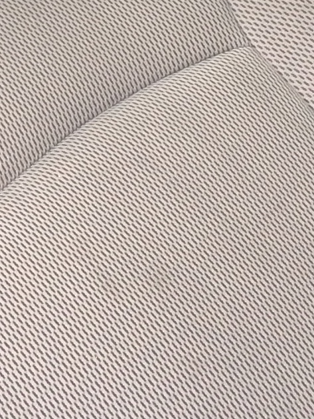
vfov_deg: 11.7
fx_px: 1815
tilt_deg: -30.7
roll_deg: -0.8
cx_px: -101
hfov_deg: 9.7
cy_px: -446
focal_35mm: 150
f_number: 2.2
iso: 40
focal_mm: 4.15
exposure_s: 1/100
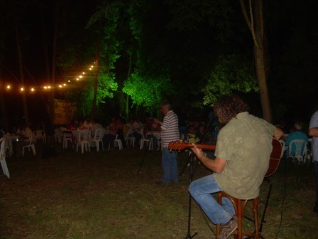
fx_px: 349
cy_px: 120
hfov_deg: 49.0
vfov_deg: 37.7
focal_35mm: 38
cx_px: 159
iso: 200
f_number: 2.8
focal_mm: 6.3
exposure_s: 1/60
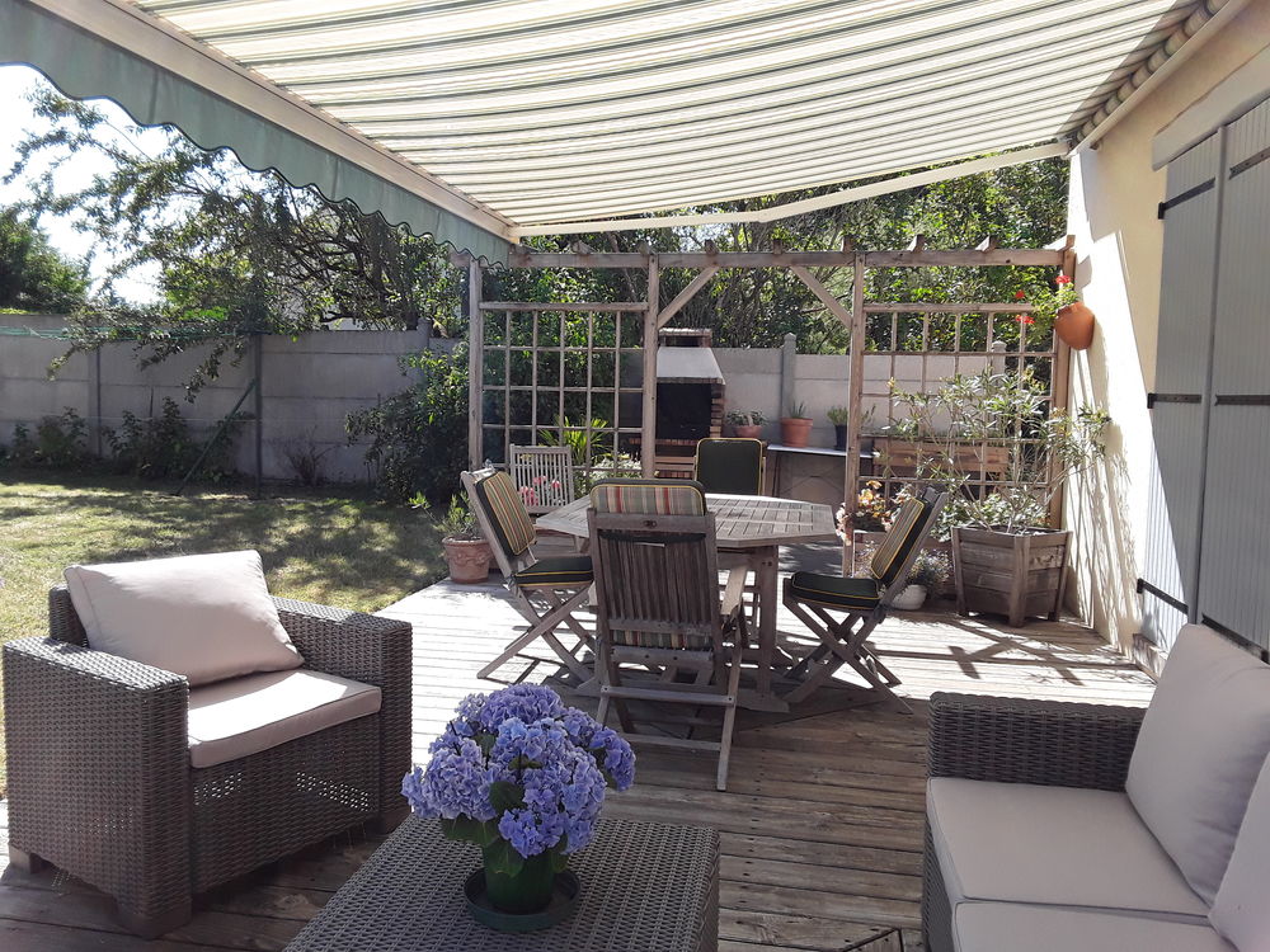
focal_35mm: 27
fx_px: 991
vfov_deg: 51.4
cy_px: 476
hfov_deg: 65.3
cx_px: 635
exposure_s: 1/625
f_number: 1.9
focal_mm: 2.91
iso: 40
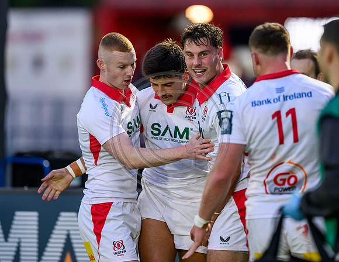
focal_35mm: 539
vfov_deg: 2.8
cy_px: 105
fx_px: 5337
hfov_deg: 3.6
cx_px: 162
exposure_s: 1/1600
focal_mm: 400
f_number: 3.2
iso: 4000
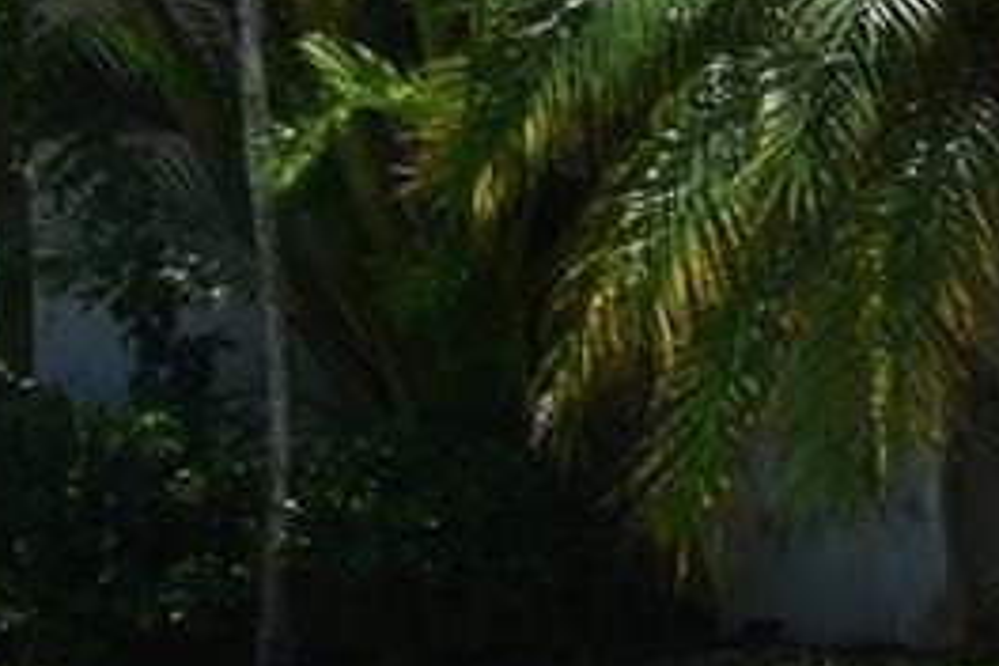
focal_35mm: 218
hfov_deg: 8.3
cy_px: 602
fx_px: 6049
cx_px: 2793
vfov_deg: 6.3
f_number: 8
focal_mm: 24
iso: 110
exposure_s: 1/250
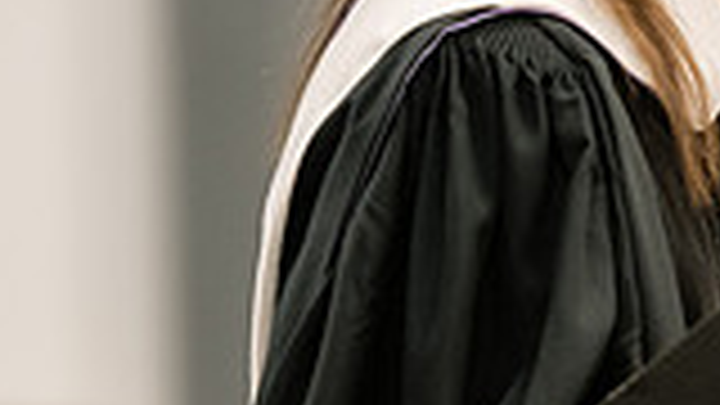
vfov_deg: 1.7
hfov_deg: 3.1
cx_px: 774
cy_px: 70
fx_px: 13440
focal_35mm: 704
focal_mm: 185
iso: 3200
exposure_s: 1/200
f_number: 3.5
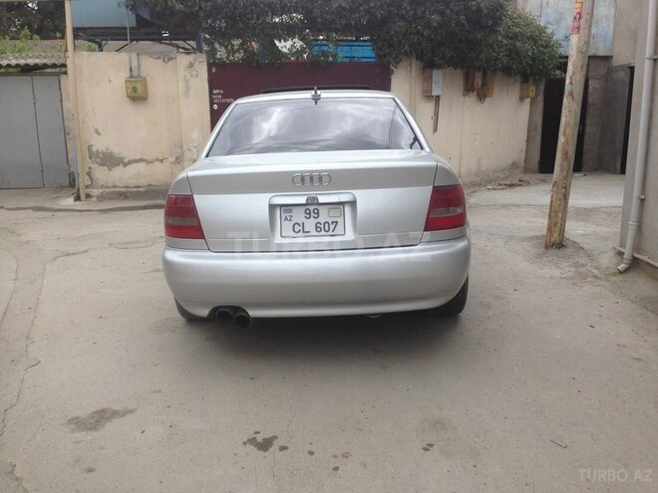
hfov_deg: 55.4
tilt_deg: -12.4
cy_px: 246
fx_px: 627
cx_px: 329
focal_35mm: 33
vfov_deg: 42.9
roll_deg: -2.4
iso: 50
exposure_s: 1/176
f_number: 2.4
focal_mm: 4.12
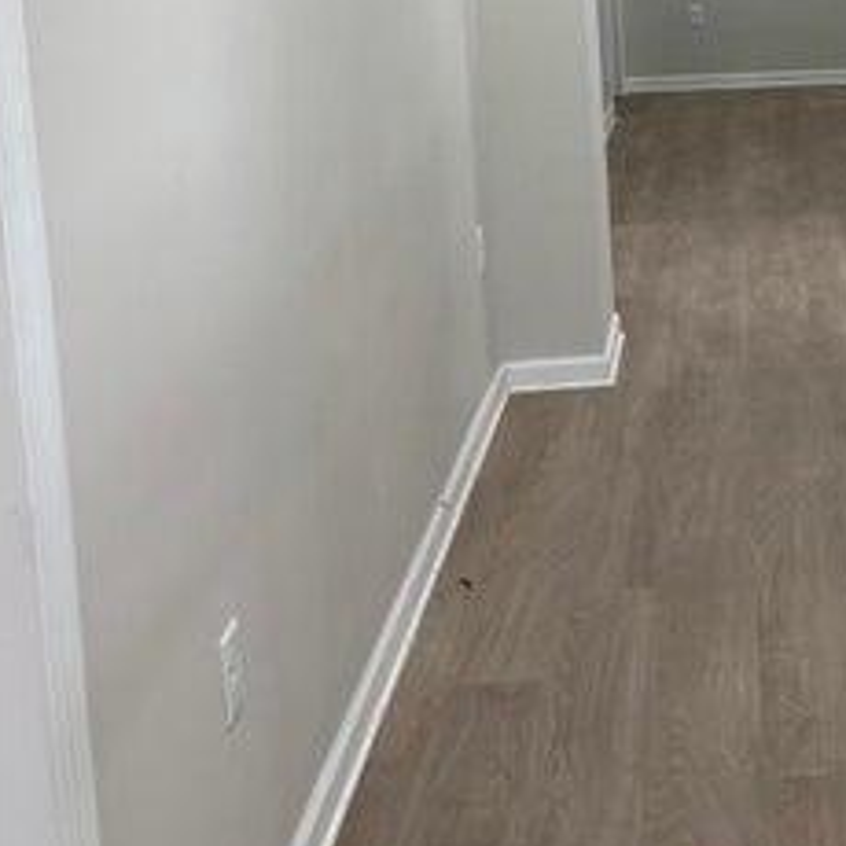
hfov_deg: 25.4
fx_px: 1770
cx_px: 868
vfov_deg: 25.6
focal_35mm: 64
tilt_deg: -6.1
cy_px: 15
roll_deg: +2.0
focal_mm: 5.96
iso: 64
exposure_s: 1/60
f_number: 1.6
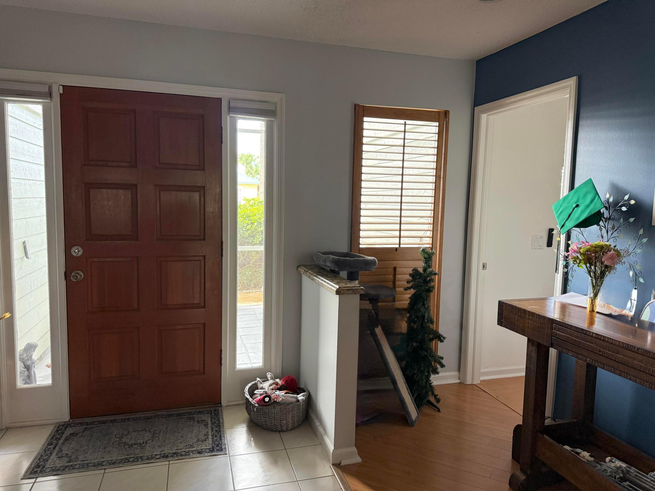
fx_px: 454
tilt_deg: -5.1
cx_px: 328
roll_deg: -0.9
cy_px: 246
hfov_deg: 71.6
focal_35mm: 24
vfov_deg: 56.8
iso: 320
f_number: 1.78
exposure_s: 1/60
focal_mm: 6.76
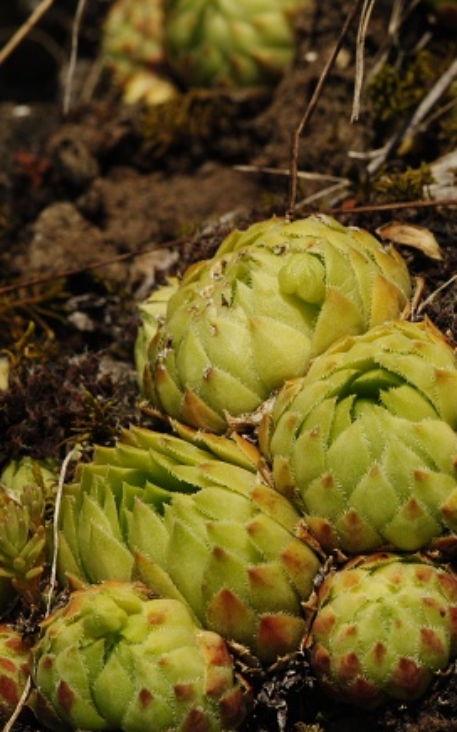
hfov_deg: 5.5
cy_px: 356
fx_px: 4768
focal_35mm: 239
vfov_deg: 8.8
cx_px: 472
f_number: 10
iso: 100
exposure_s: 1/320
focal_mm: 85
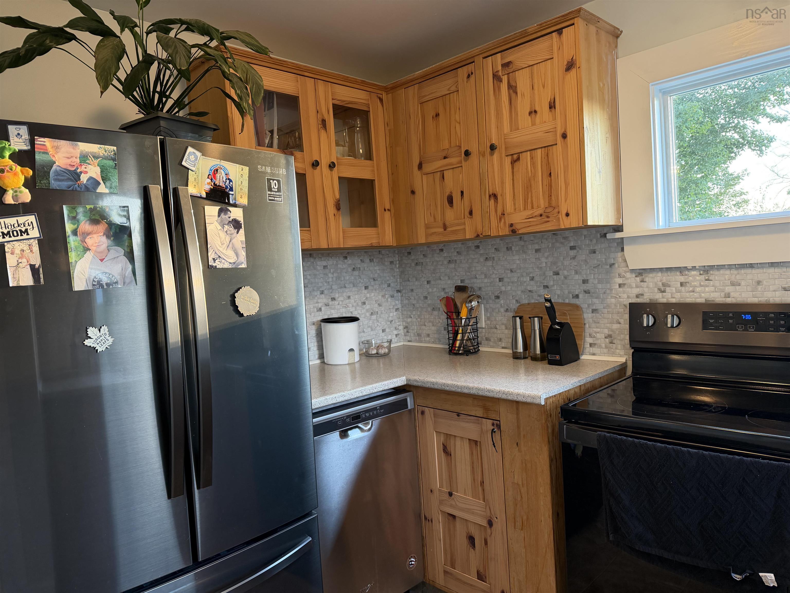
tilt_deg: -2.4
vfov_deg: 56.8
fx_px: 548
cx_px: 395
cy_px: 296
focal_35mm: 24
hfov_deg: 71.6
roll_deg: +3.9
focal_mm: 6.76
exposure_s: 1/68
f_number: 1.78
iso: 200
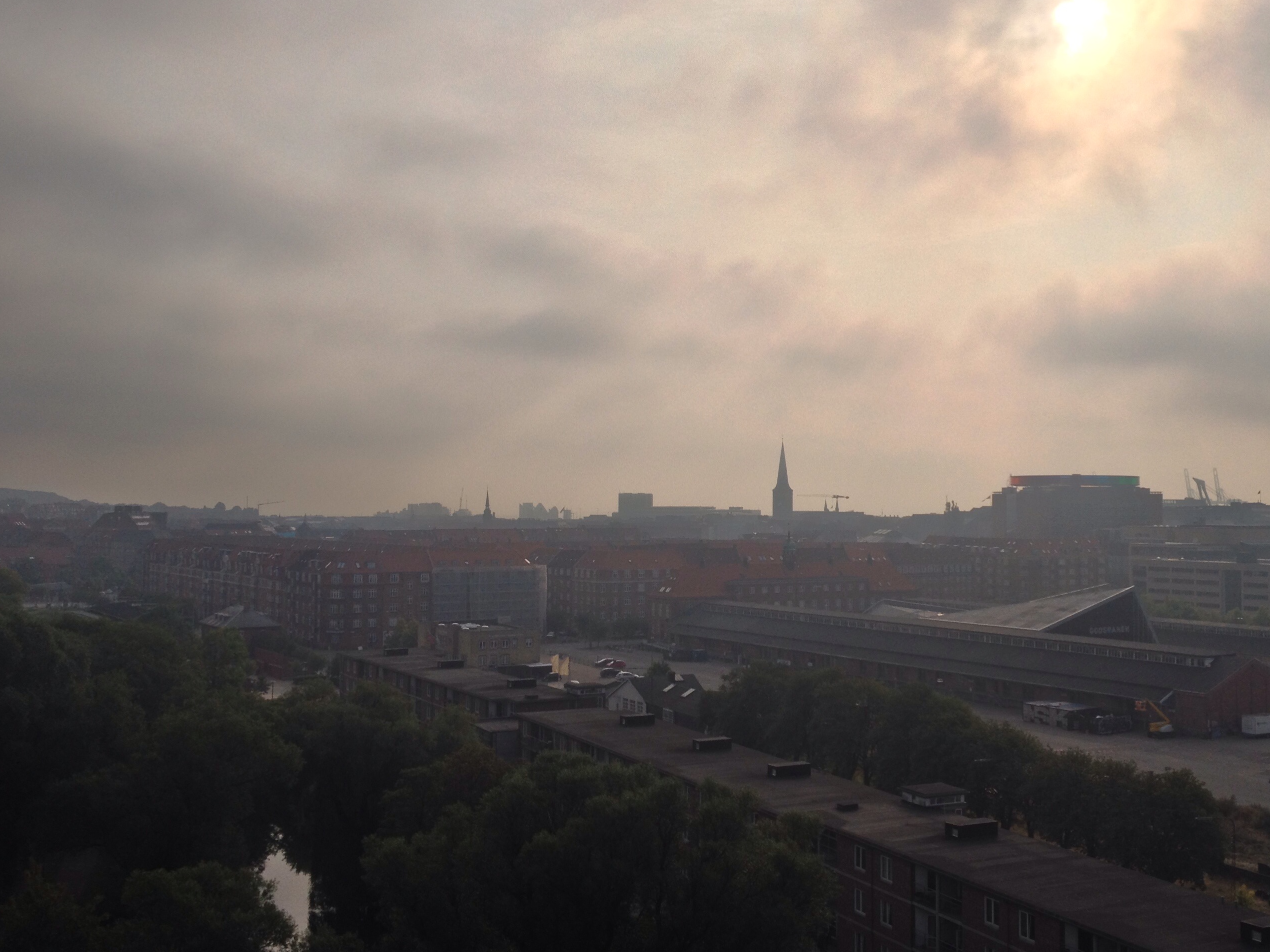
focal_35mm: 45
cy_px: 456
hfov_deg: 41.7
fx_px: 1651
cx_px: 803
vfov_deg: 32.2
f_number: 2.4
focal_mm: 4.28
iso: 50
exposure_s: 1/3953
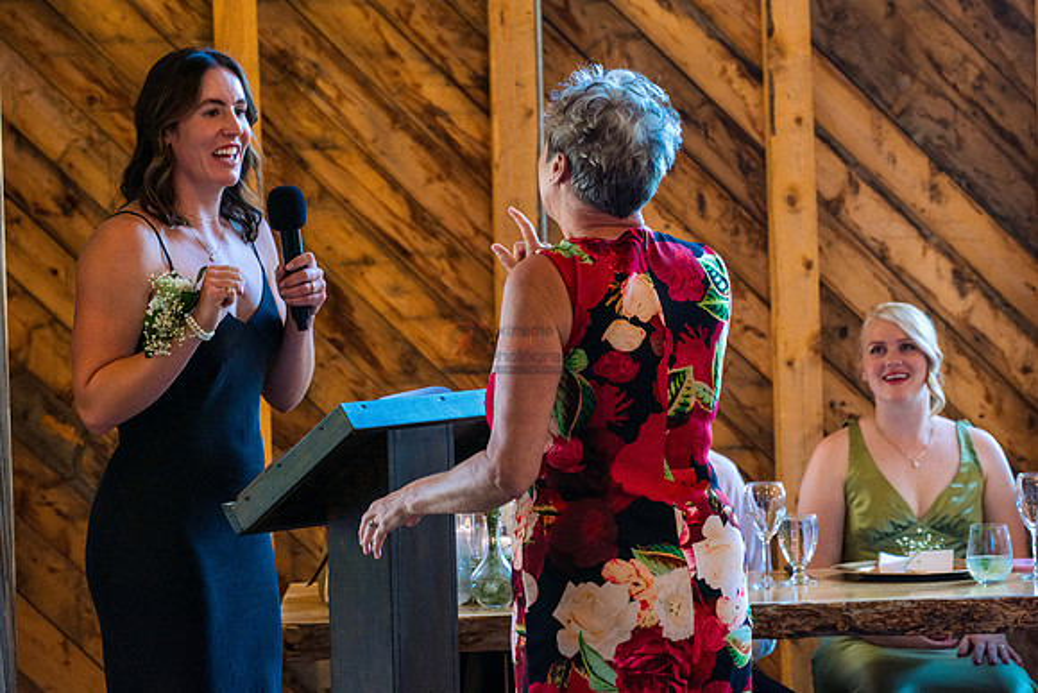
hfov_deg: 15.7
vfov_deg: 10.5
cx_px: 519
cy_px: 282
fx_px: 3763
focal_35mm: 130
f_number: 5
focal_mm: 110
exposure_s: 1/250
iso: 1000
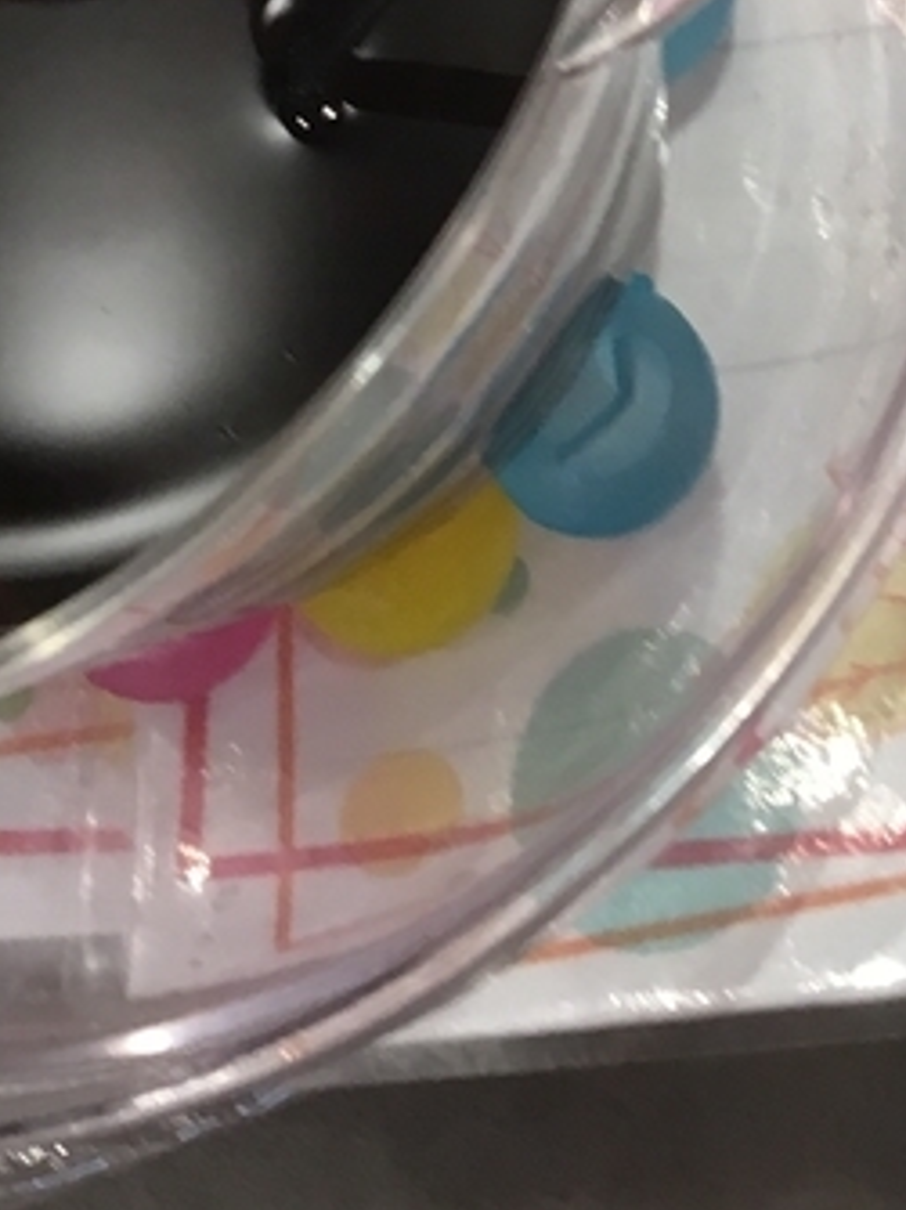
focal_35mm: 104
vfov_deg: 16.3
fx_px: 3632
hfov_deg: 14.0
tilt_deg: -62.8
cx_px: 913
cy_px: -863
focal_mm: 4.15
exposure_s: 1/30
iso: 64
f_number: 2.2
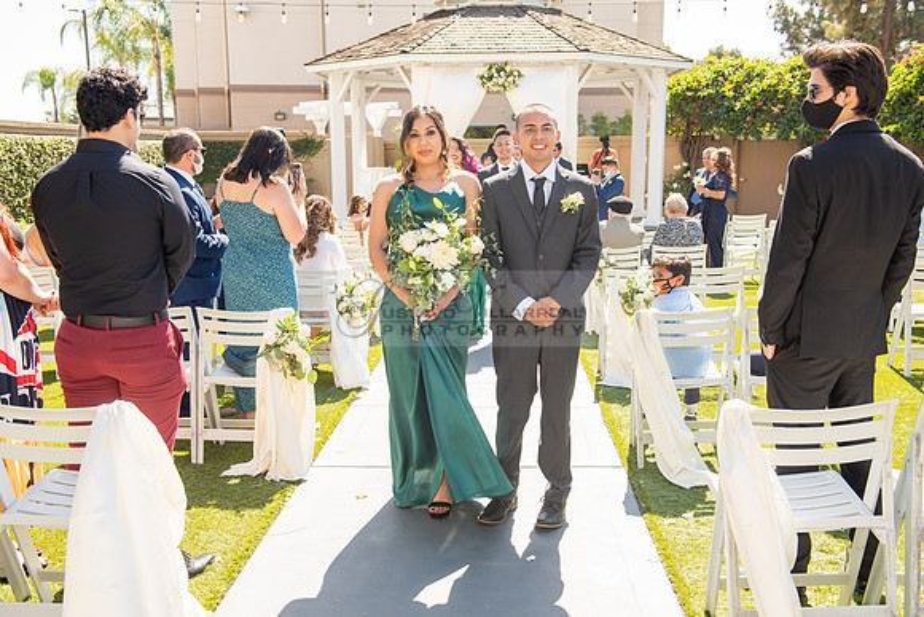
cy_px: 308
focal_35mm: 36
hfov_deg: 52.5
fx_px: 936
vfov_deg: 36.5
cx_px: 462
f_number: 5.6
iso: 100
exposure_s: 1/160
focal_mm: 36
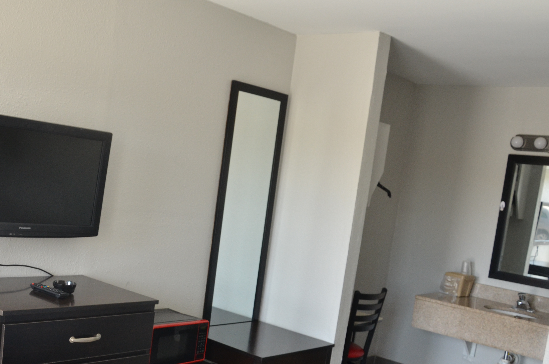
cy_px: 257
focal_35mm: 45
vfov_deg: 29.6
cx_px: 203
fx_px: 680
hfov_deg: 43.6
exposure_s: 1/125
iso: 500
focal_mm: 21
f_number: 5.6
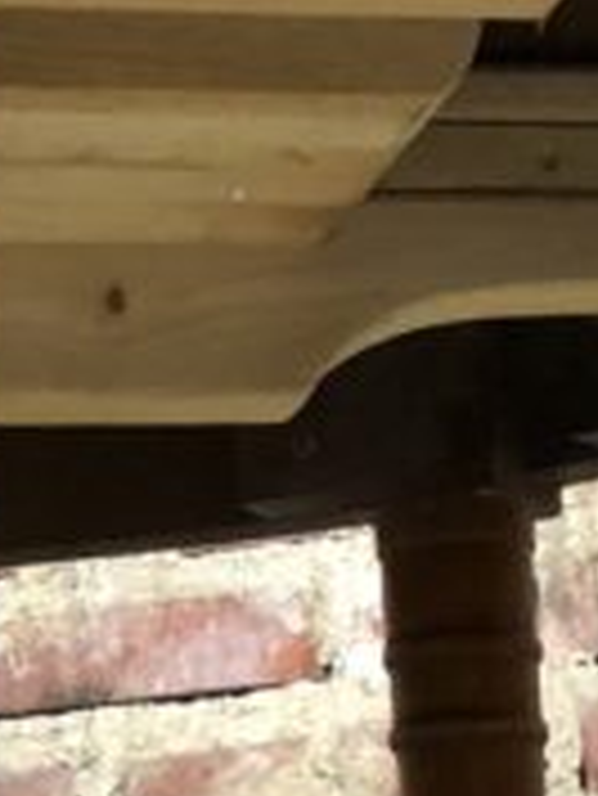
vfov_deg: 12.2
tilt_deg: +12.7
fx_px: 3727
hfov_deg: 9.2
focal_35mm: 162
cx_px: 148
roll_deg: +4.4
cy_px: 495
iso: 80
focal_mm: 4
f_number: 1.8
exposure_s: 1/7
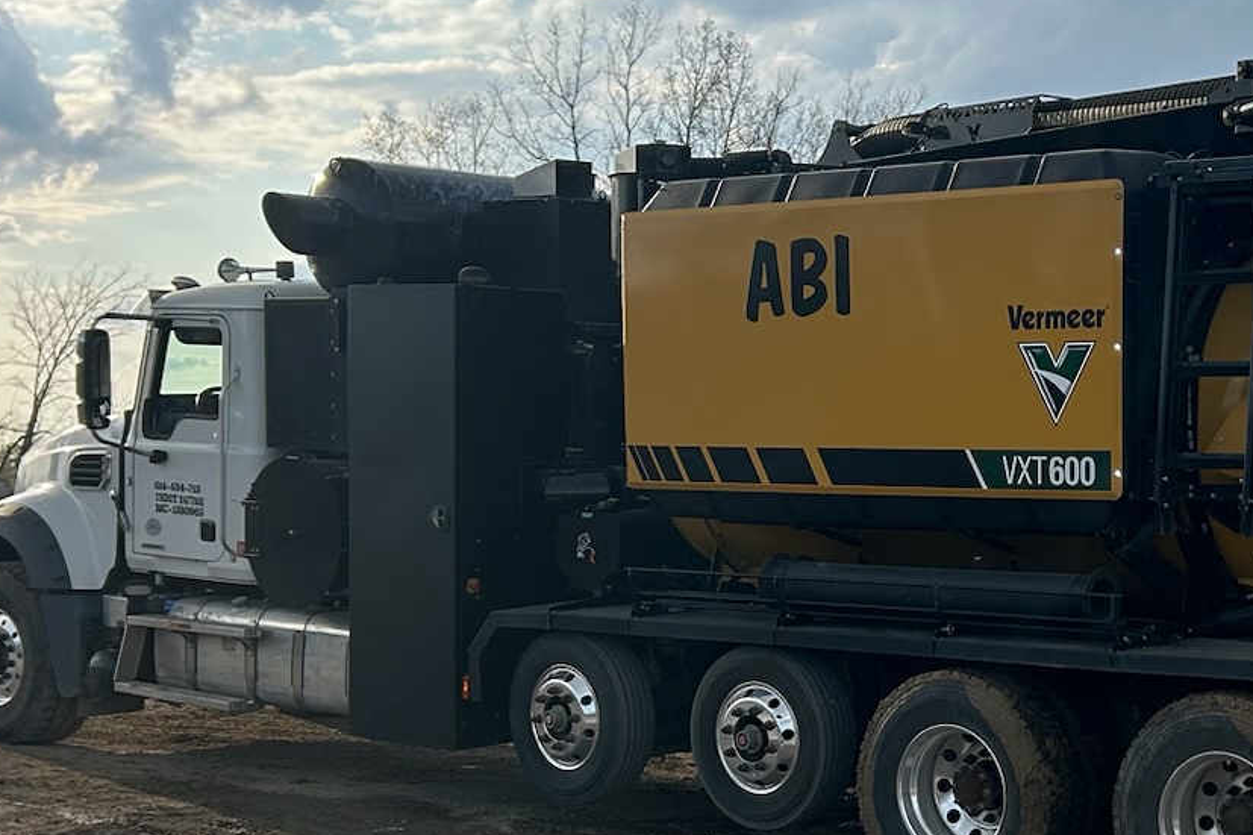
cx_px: 1080
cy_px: 539
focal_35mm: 67
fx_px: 2331
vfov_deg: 20.2
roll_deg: +0.0
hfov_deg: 29.1
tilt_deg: -2.3
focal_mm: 5.7
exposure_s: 1/3571
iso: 50
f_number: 1.5
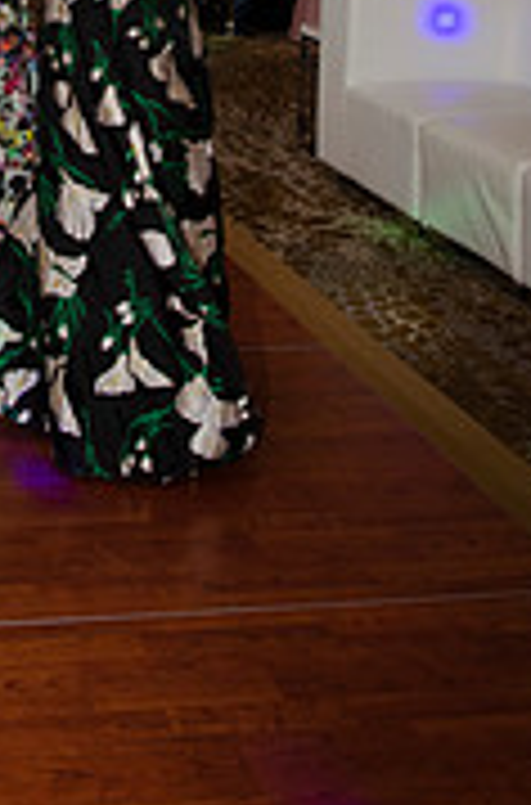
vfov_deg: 27.0
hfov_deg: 19.0
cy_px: -103
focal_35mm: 68
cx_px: -63
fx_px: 1516
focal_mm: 18
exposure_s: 1/40
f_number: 3.5
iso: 1250
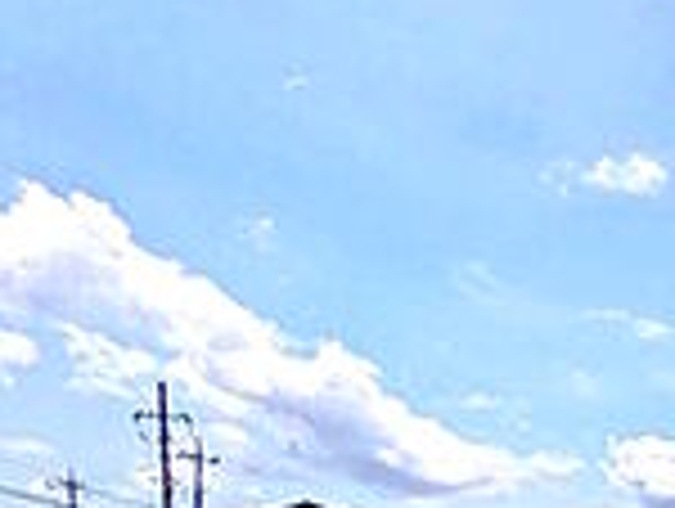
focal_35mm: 56
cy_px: 670
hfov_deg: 27.0
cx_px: 945
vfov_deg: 23.1
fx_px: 1094
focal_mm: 1.83
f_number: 2.2
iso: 51
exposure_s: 1/3846
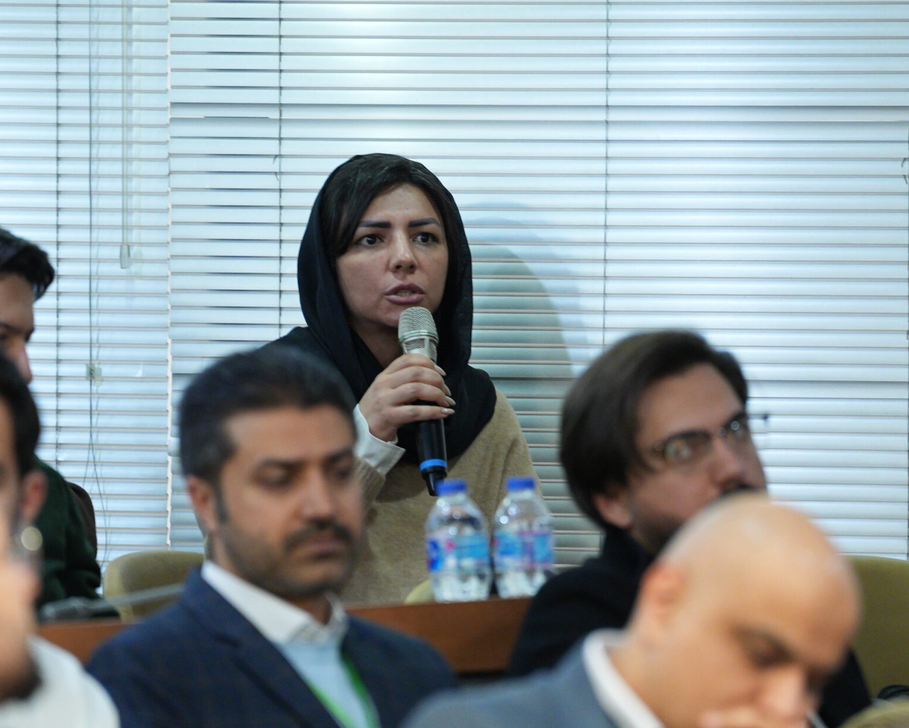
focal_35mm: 467
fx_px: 12566
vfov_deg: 3.3
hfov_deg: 4.1
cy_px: 438
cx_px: 399
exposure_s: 1/100
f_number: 2.8
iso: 1600
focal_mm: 200
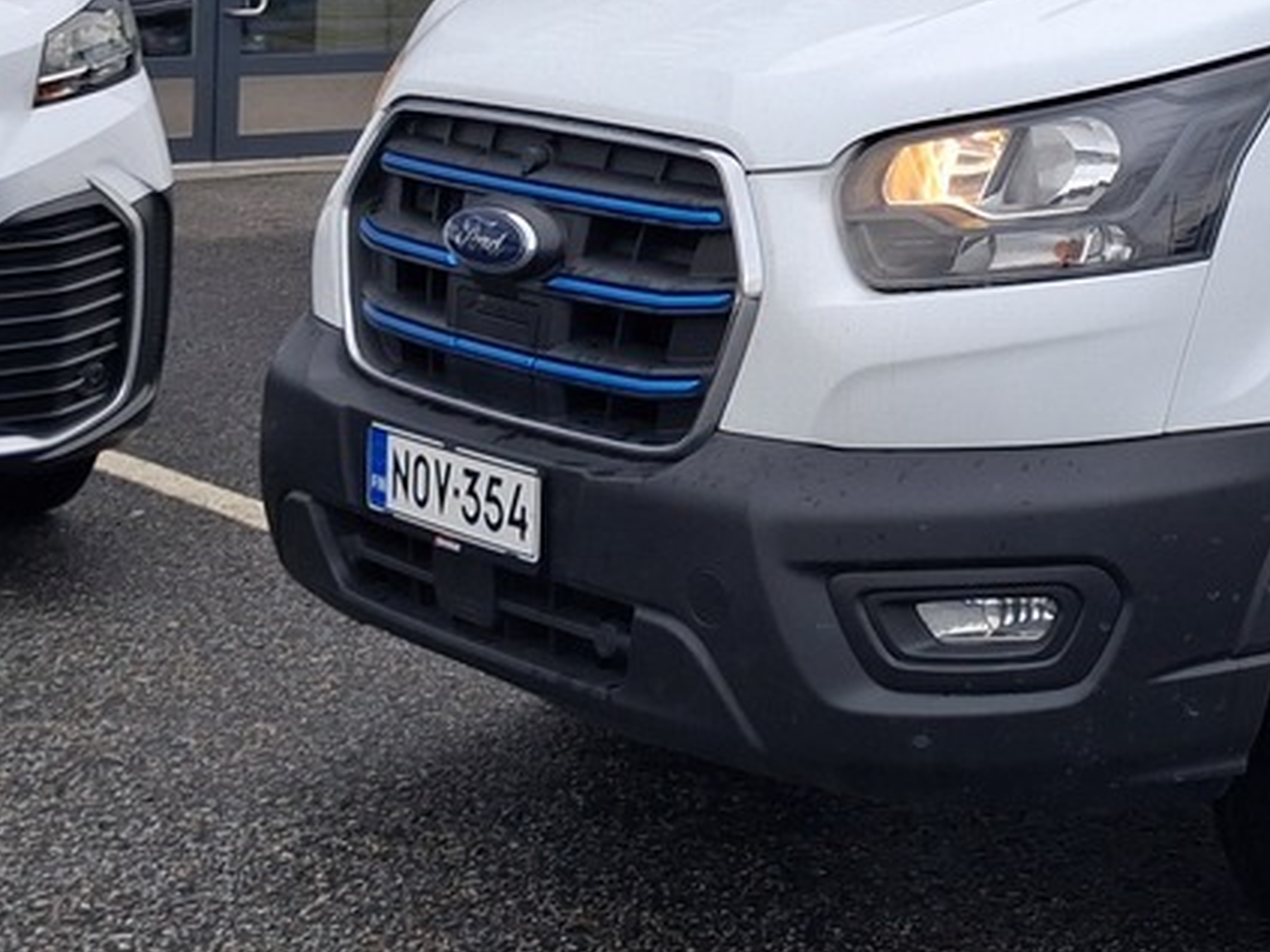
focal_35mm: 92
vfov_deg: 15.4
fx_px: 3374
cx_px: 1249
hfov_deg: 20.7
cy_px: -249
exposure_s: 1/100
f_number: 1.8
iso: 25
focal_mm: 4
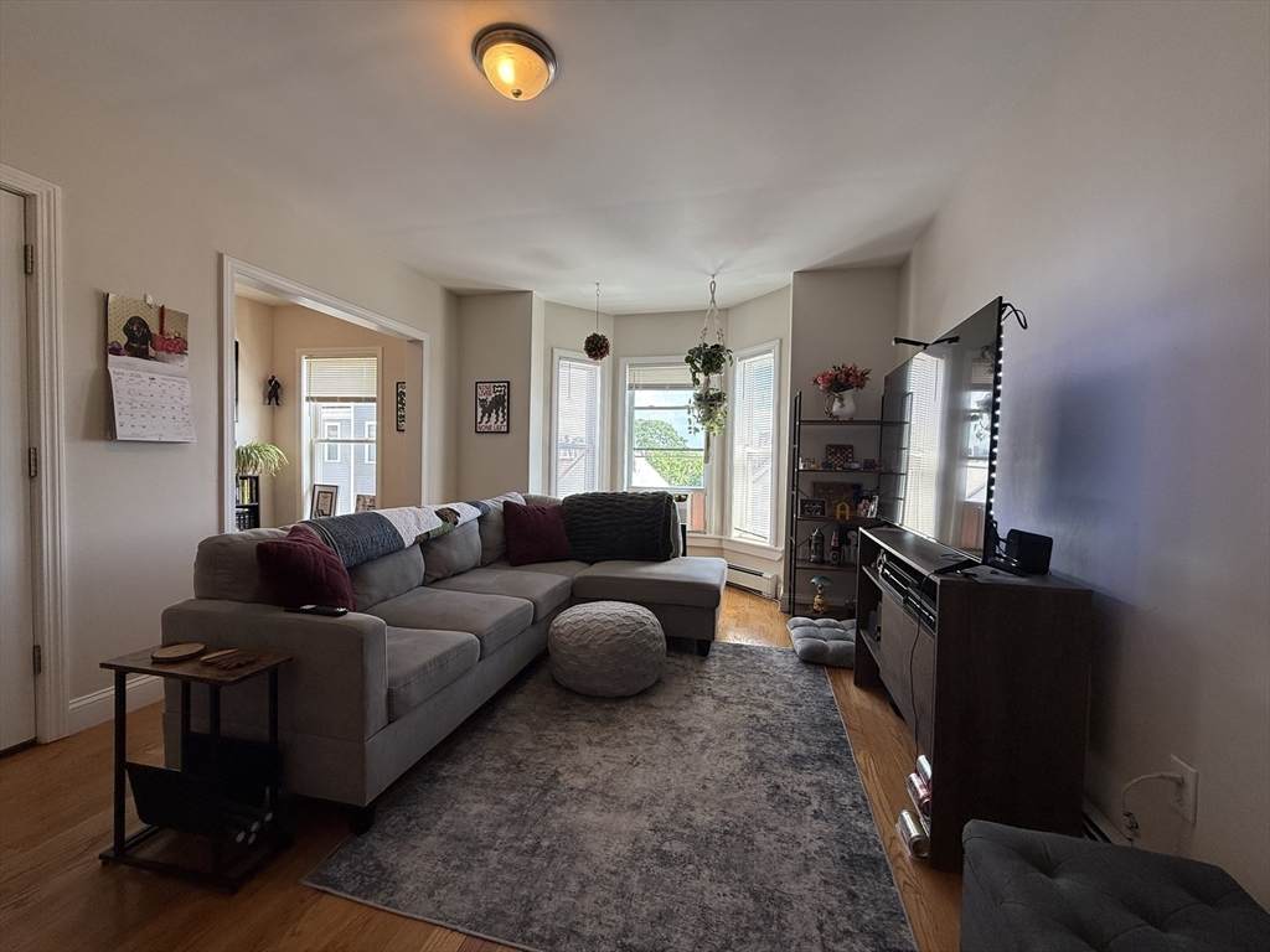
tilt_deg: -1.6
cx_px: 635
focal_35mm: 14
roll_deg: -1.1
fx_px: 514
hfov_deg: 102.1
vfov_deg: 85.7
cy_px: 476
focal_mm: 2.22
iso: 64
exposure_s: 1/99
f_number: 2.2
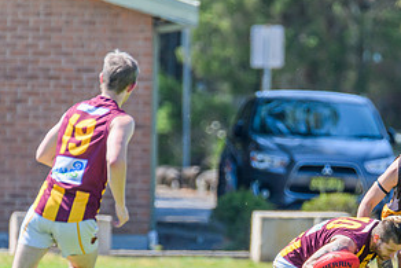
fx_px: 15847
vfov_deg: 1.0
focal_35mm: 1422
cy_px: 305
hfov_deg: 1.4
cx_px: 342
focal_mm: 550
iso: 800
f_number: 6.3
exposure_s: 1/1600
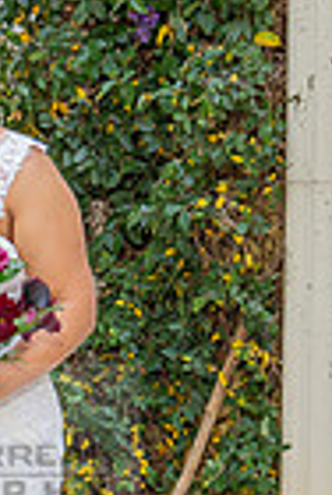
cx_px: -170
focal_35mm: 173
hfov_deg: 7.8
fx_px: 2381
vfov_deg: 11.8
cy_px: 446
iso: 200
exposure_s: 1/200
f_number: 4
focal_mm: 36
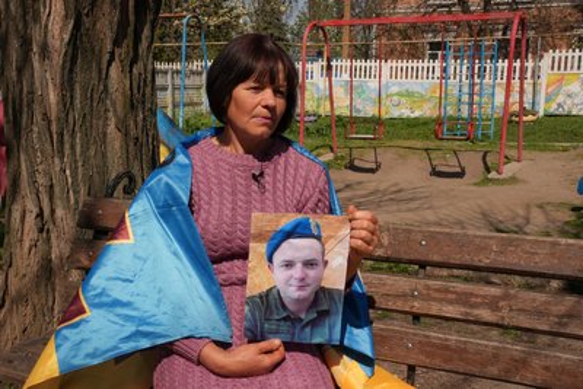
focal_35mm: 45
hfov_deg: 43.6
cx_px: 292
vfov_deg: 29.9
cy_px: 194
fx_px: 729
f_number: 18
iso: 80
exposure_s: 1/50
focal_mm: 45
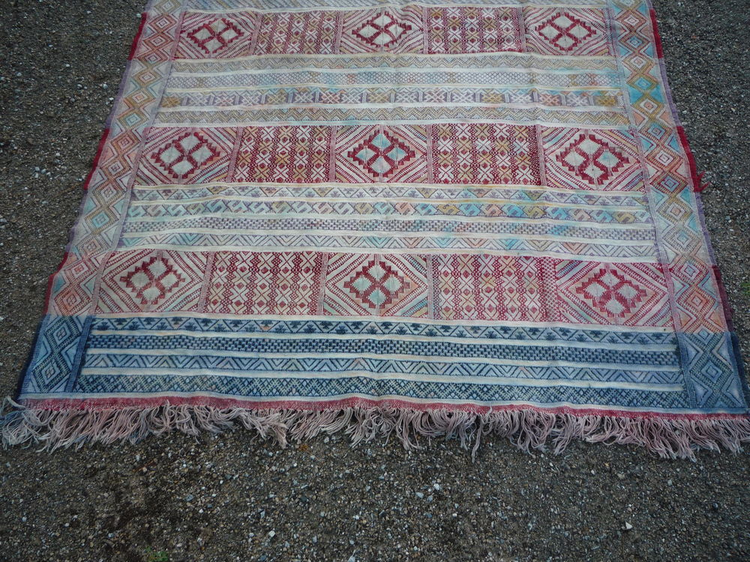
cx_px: 375
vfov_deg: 46.8
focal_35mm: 30
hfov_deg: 60.0
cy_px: 281
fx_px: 650
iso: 100
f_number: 3.3
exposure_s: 1/100
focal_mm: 5.2
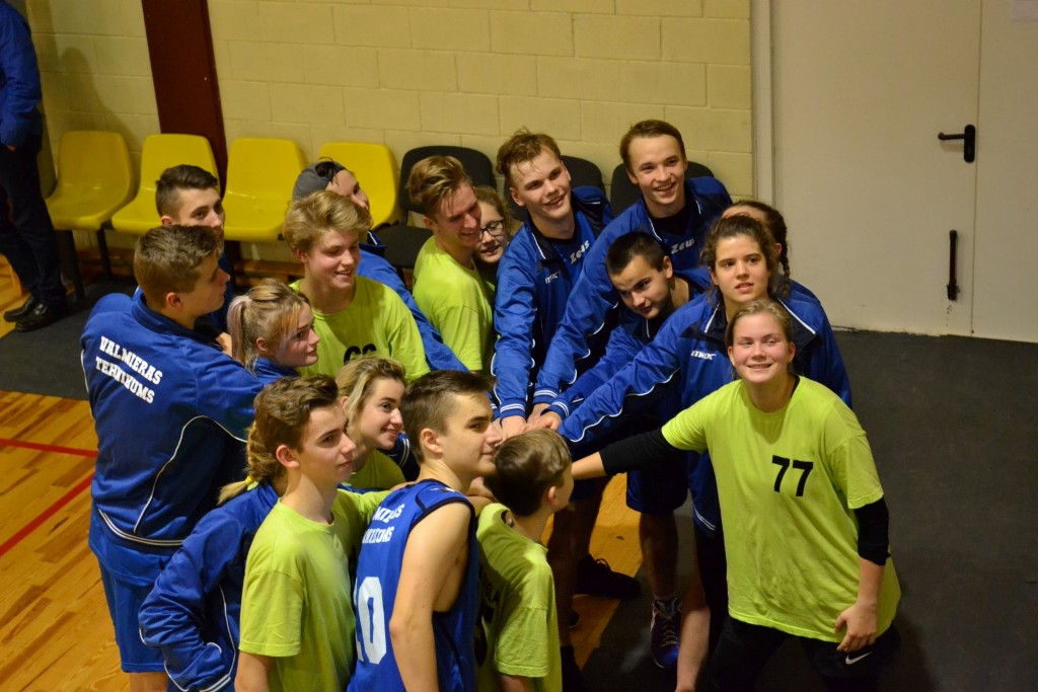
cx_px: 519
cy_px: 346
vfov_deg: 21.6
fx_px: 1817
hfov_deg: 31.9
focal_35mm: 63
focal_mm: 42
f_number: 5.3
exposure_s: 1/80
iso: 3200
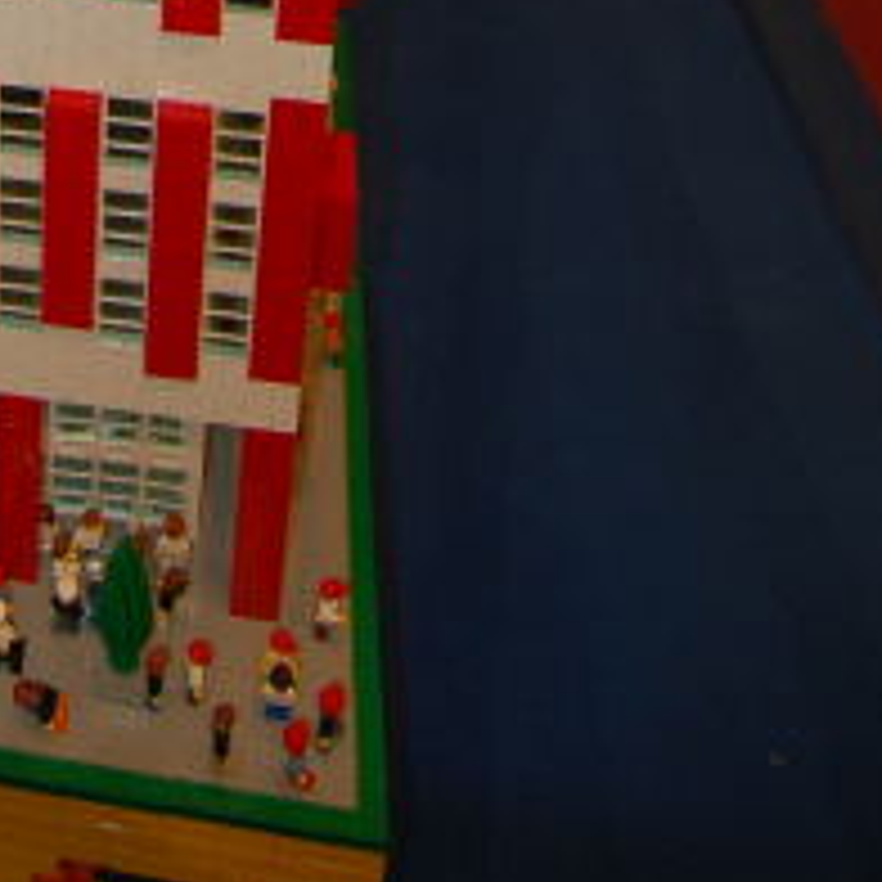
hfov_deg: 31.4
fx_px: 1441
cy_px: -459
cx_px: -2
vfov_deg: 25.3
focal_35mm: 50
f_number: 4
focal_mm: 12
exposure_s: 1/60
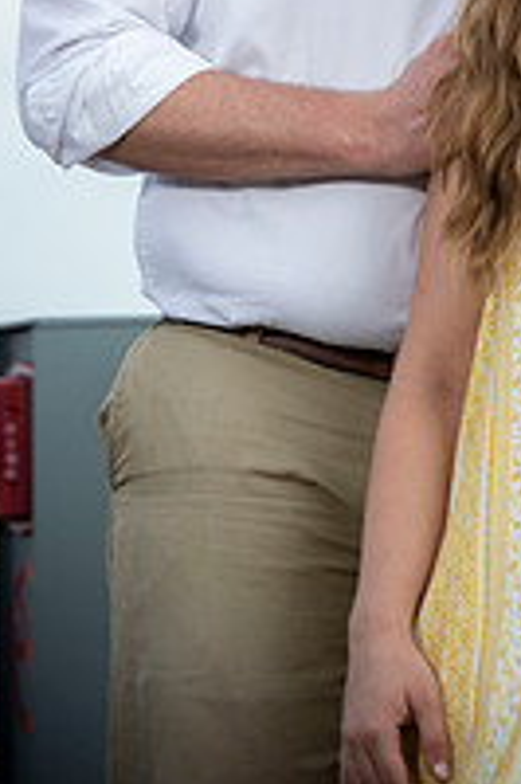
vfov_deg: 5.7
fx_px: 7828
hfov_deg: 3.8
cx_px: 558
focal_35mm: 360
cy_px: -16
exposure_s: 1/200
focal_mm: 160
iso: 50
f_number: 5.6
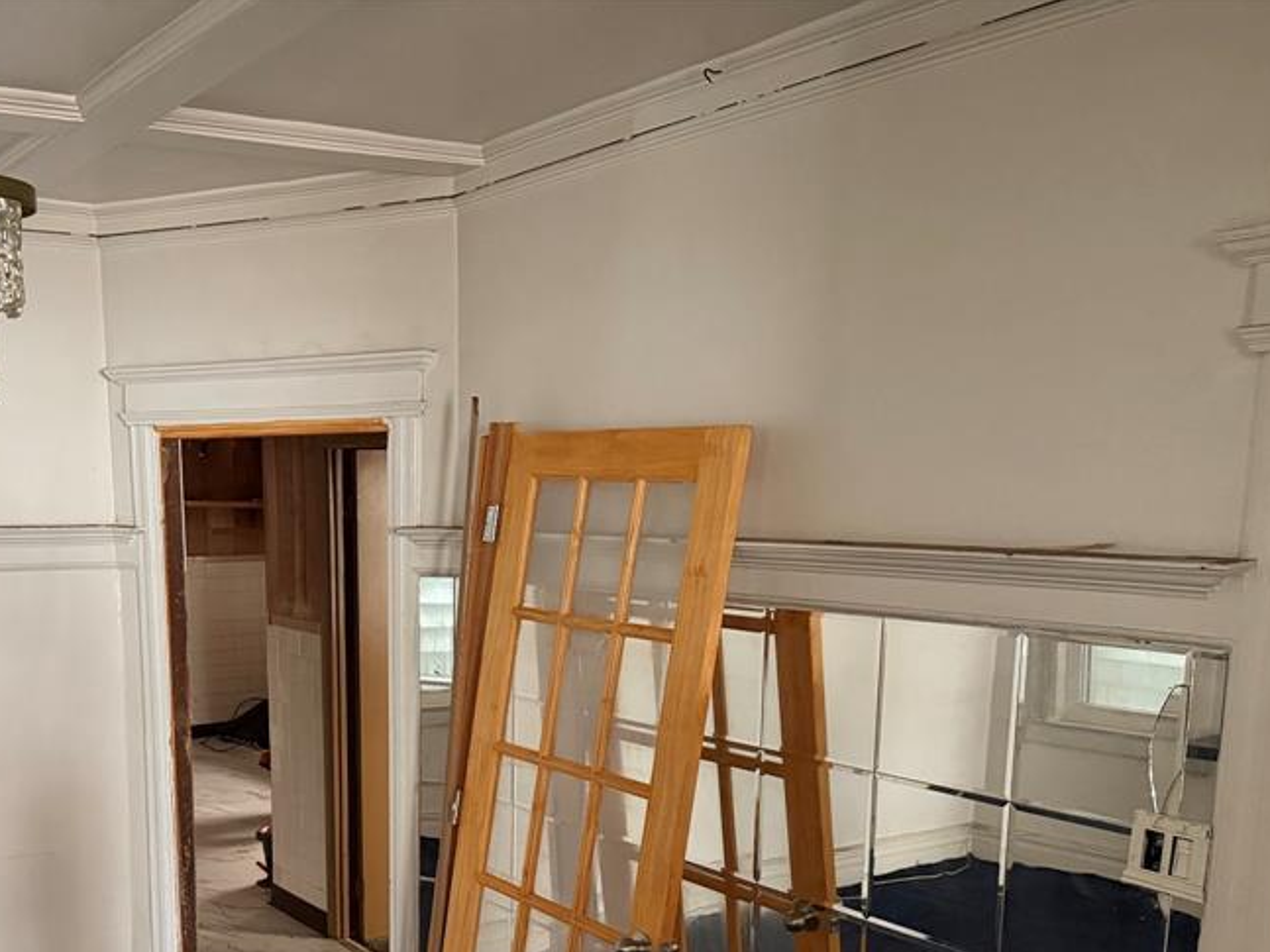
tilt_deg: -10.0
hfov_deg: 47.8
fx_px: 1394
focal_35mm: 38
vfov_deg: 36.5
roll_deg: +0.6
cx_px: 385
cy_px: 750
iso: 800
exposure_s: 1/51
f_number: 1.78
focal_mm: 6.76
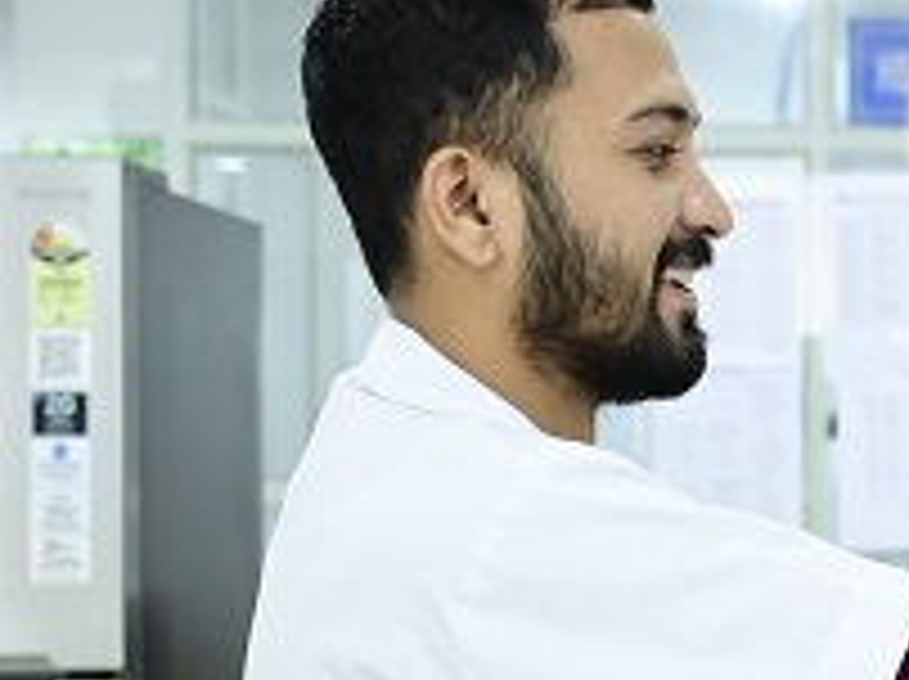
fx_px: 2702
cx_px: 1062
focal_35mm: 103
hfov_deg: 18.2
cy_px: 500
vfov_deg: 14.3
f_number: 4
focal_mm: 36
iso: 5000
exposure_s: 1/400
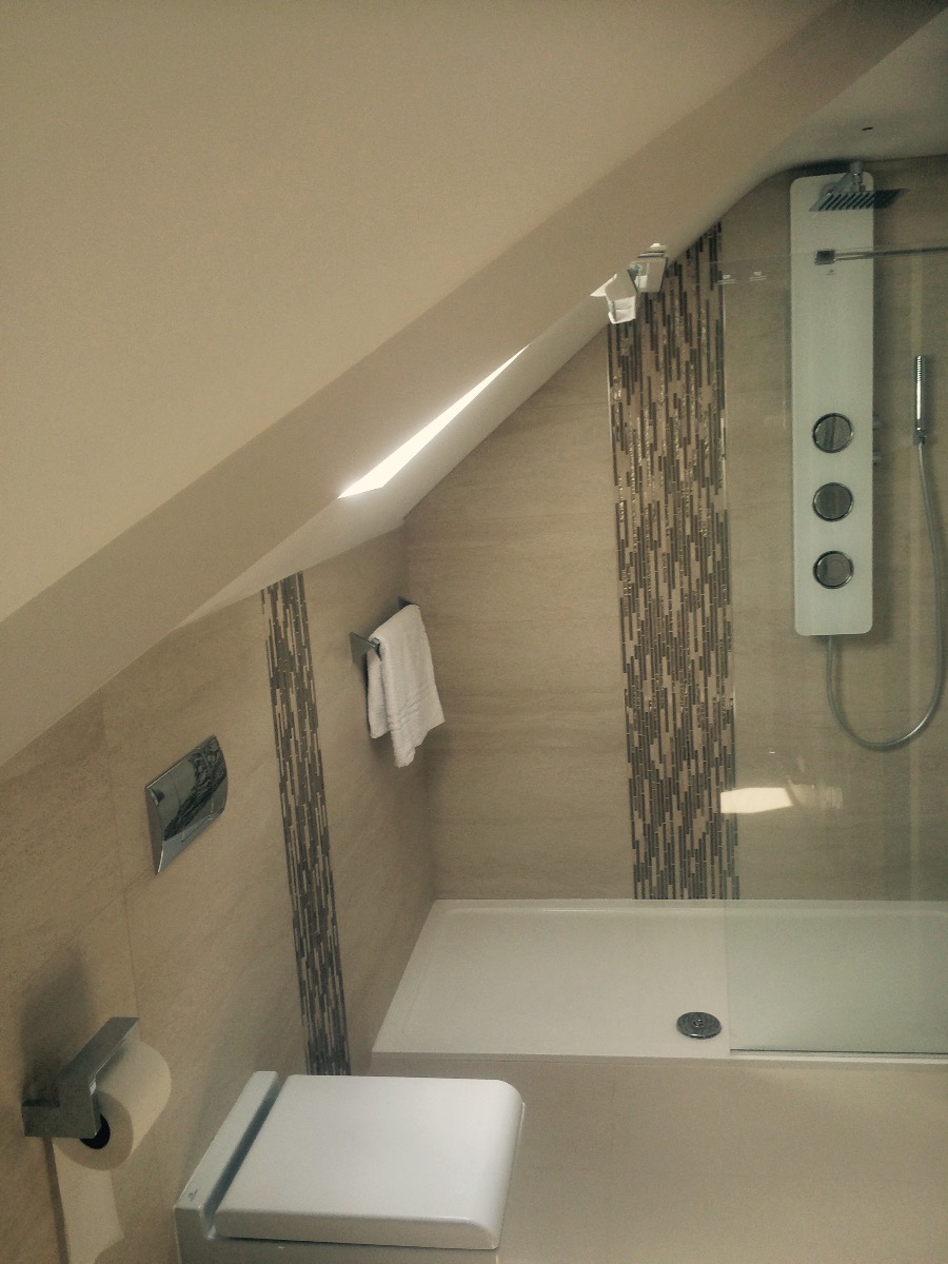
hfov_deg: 48.2
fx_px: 1059
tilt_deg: -12.2
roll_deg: +4.8
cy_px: 632
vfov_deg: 61.7
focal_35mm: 29
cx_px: 474
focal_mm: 4.15
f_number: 2.2
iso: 50
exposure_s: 1/120
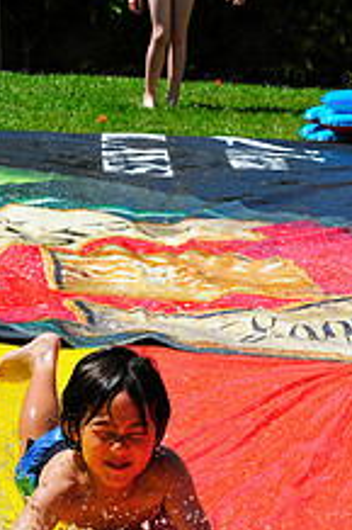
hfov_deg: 6.3
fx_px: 3187
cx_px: 101
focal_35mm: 217
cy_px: 304
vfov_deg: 9.5
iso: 400
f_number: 11
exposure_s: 1/800
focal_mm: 70
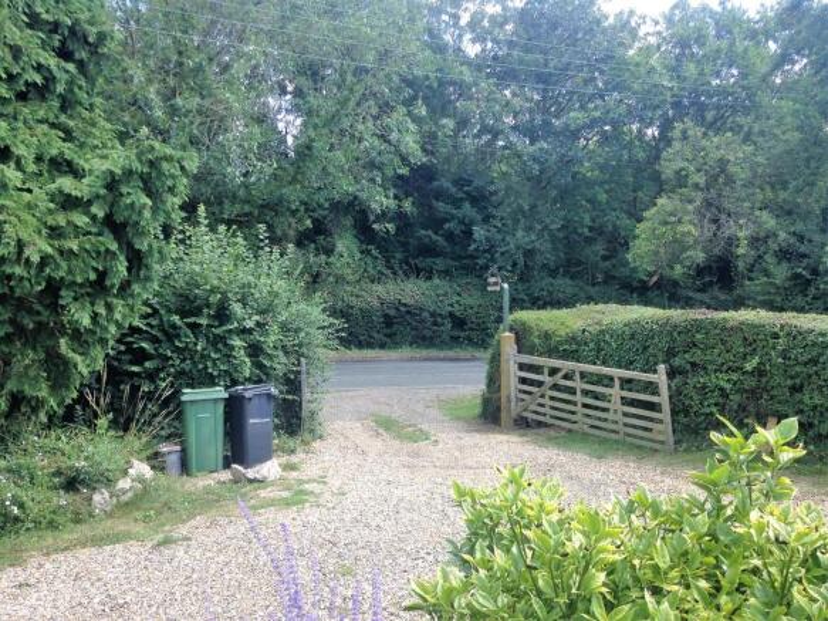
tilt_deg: -5.1
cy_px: 310
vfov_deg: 42.9
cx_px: 414
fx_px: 789
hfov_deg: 55.4
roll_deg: +2.9
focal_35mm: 33
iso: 50
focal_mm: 4.12
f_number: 2.4
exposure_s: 1/303
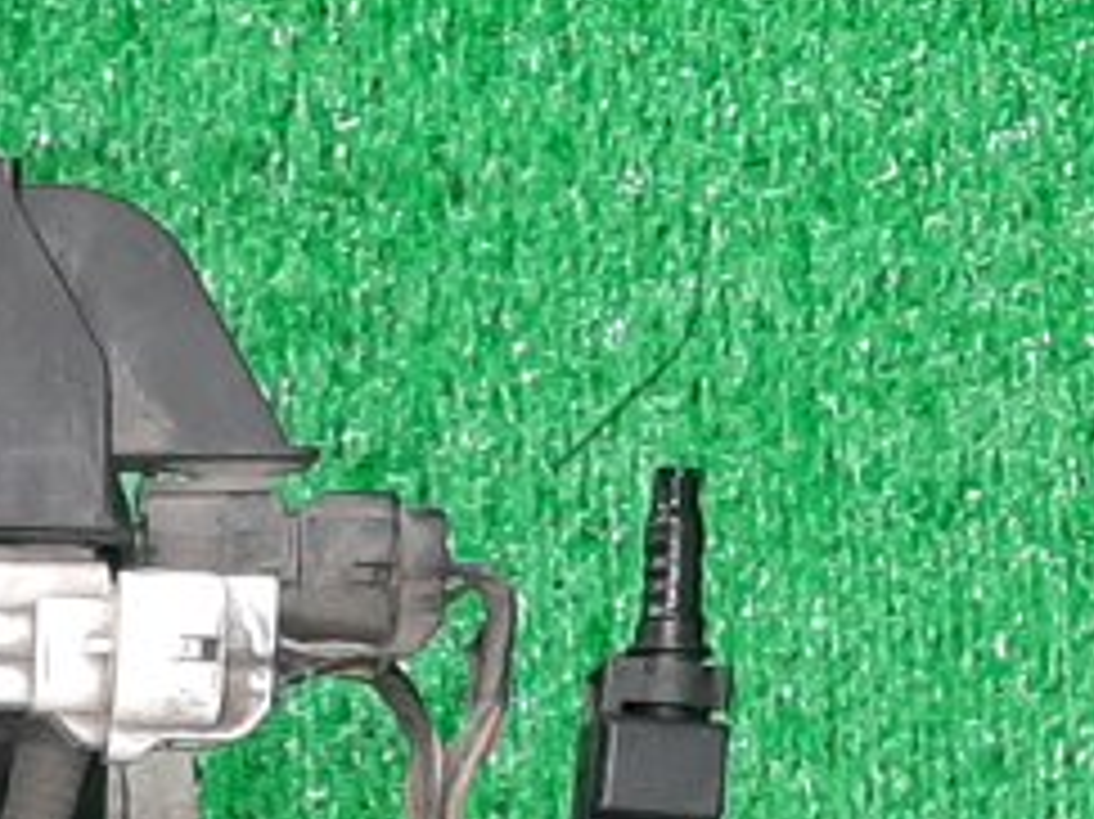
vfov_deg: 9.0
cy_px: 1696
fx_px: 4865
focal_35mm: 154
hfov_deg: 12.5
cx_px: -252
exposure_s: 1/50
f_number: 1.7
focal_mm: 3.93
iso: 129
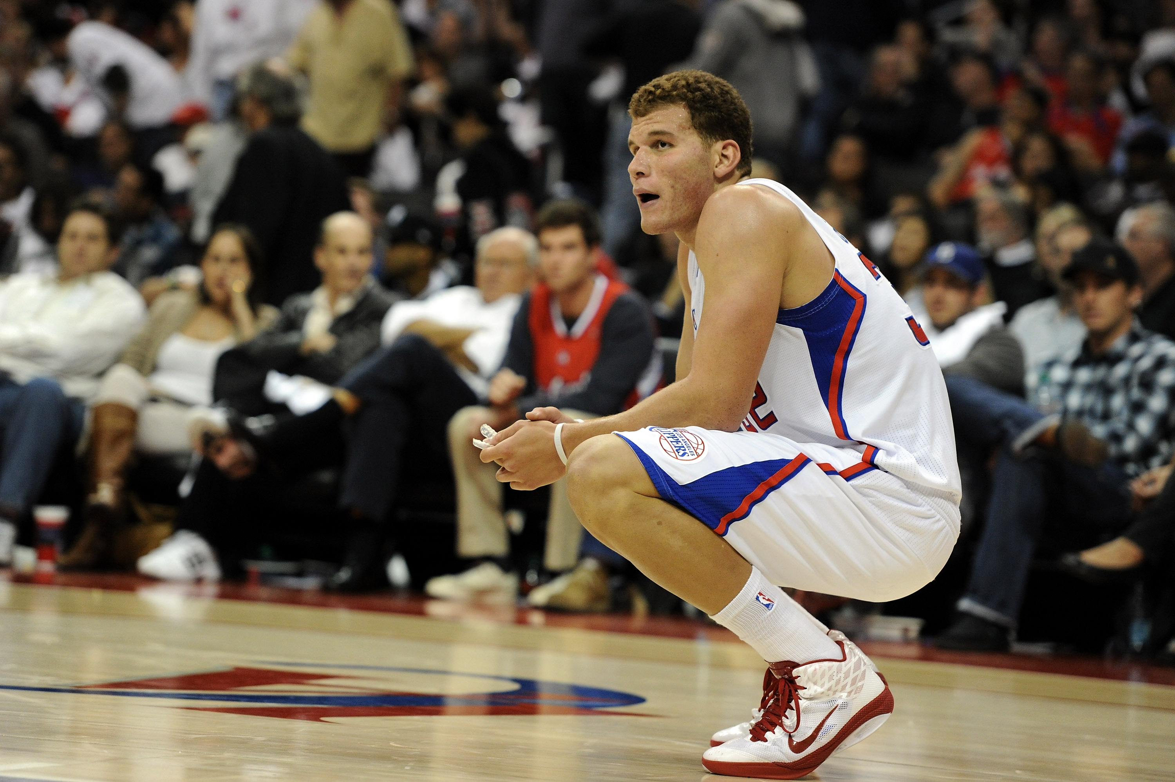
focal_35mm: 155
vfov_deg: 8.8
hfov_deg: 13.3
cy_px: 391
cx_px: 588
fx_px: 5056
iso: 4000
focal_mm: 155
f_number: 3.2
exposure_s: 1/1000
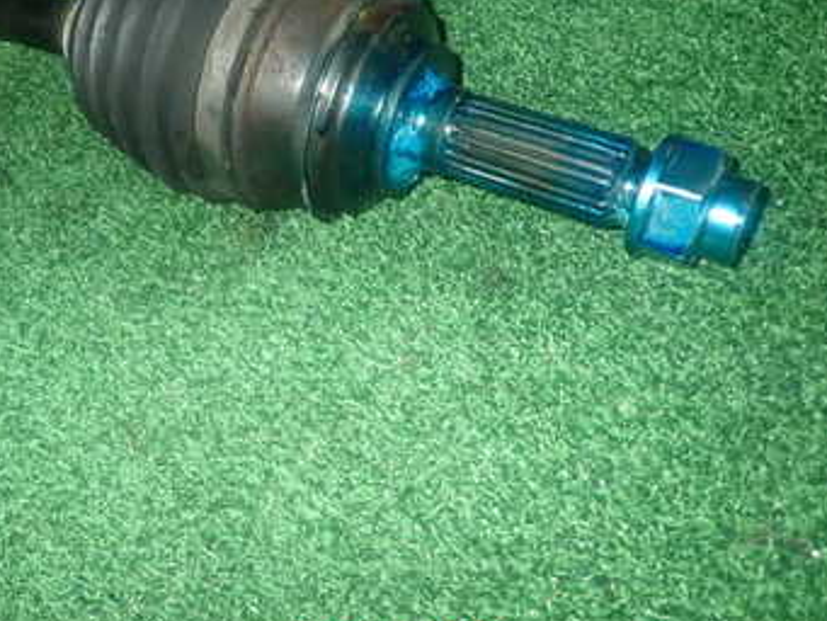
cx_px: 116
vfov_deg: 32.1
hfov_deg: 40.4
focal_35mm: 44
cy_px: 133
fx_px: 1052
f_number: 5.6
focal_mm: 4.5
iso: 640
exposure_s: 1/30
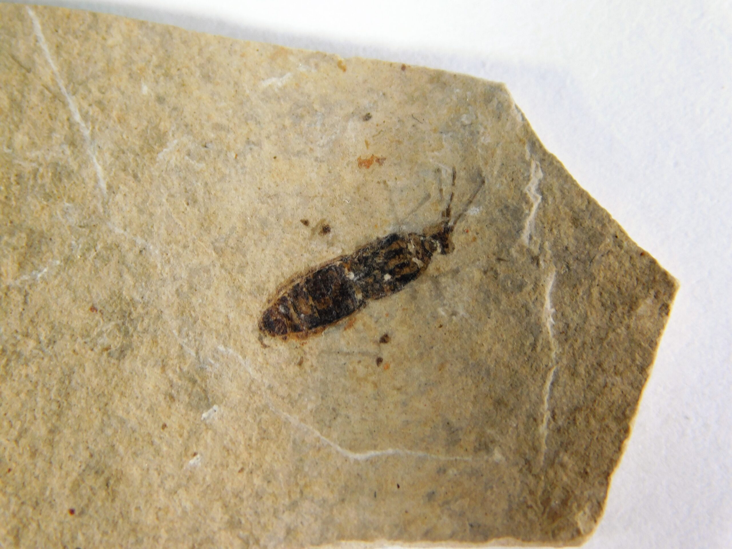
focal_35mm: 202
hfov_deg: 9.8
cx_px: 366
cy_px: 274
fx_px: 4272
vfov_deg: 7.4
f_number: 5.4
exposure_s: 1/40
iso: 125
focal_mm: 35.9
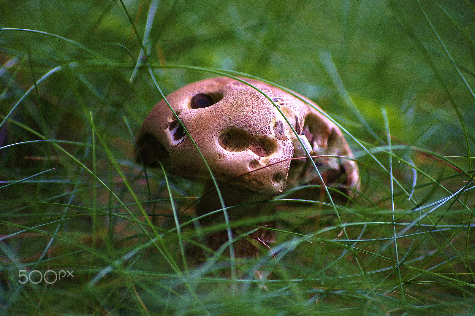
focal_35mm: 300
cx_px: 238
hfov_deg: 6.9
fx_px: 3956
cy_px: 158
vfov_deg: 4.6
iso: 200
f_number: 5.6
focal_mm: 200
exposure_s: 1/250
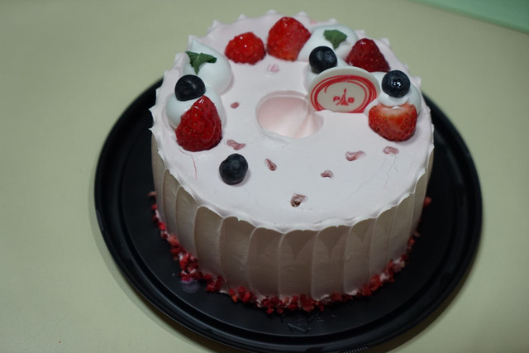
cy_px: 176
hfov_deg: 29.2
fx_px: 1014
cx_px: 264
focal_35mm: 69
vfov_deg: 19.7
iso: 1000
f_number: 4
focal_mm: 69
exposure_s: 1/160
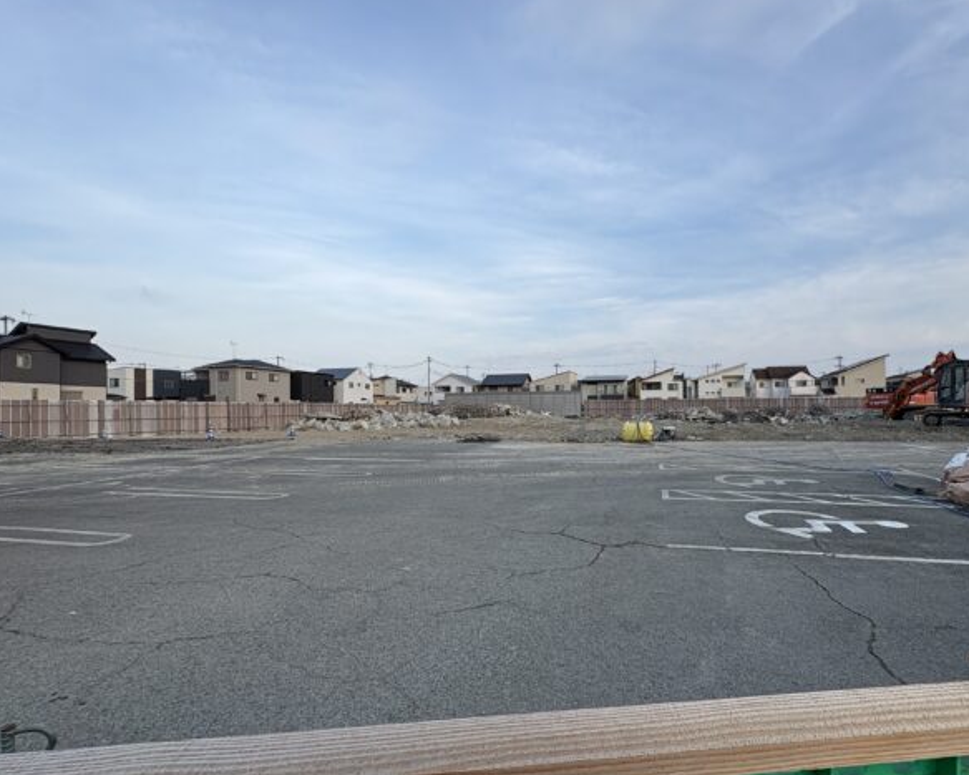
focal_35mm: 17
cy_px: 406
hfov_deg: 89.2
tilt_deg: +0.4
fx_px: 487
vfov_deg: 76.9
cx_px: 543
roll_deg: +0.9
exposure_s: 1/631
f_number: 2.2
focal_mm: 2.22
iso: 40
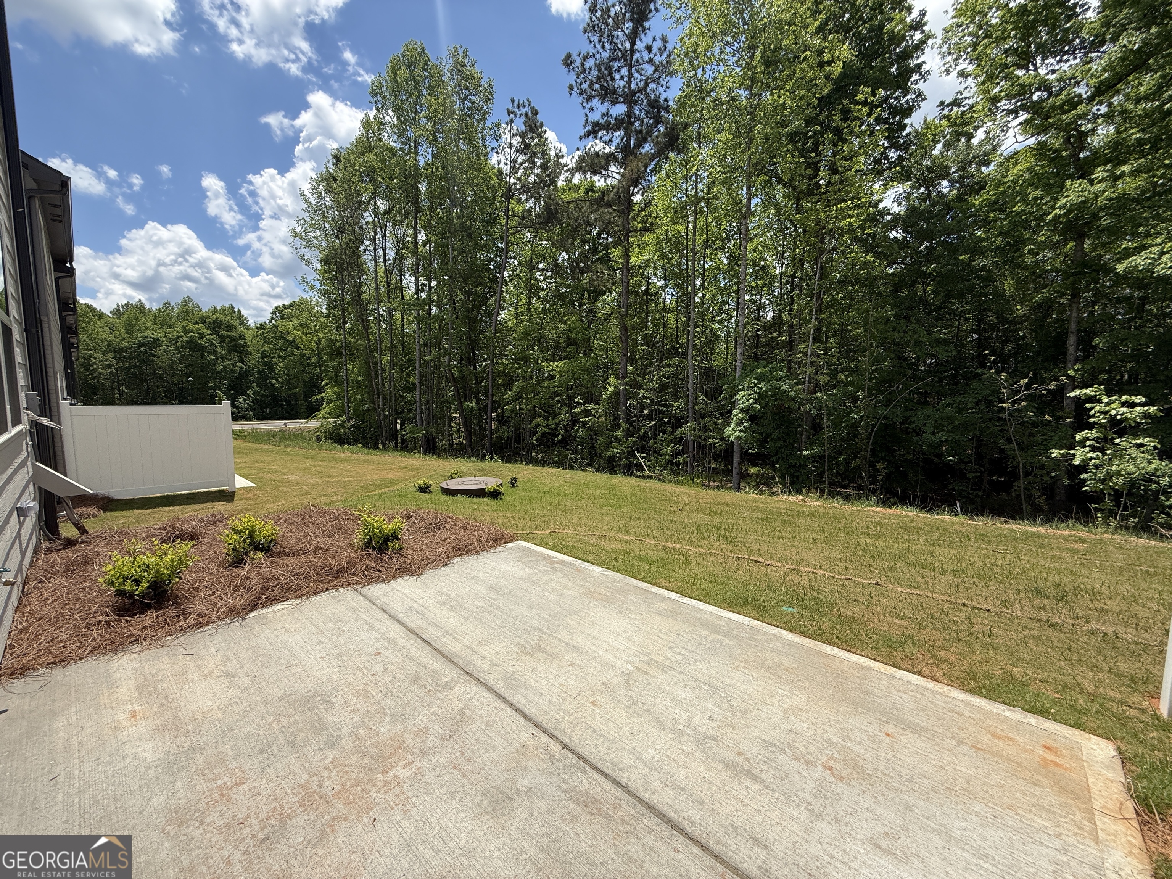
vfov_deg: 85.7
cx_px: 586
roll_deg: -0.8
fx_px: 474
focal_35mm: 14
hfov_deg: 102.1
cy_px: 440
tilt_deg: -5.5
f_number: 2.2
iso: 50
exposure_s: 1/1399
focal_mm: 2.22
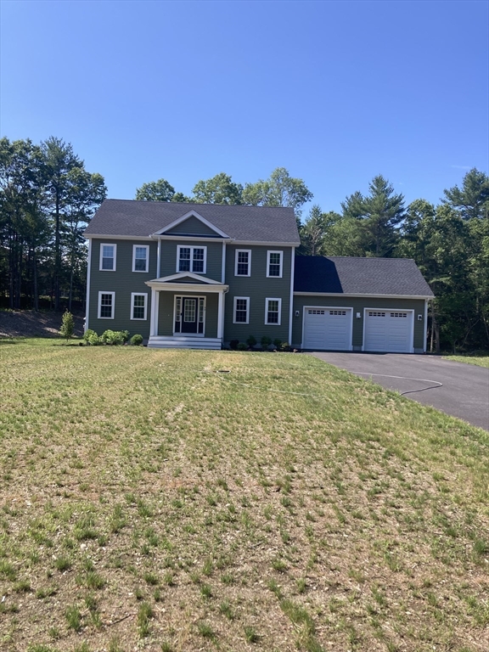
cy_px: 326
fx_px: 527
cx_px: 244
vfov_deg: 63.4
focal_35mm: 28
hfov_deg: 49.7
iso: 20
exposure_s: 1/1429
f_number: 1.8
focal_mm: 3.99
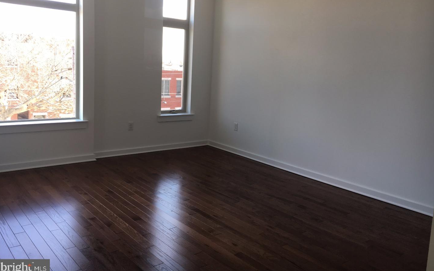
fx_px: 367
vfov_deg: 40.5
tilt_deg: -5.9
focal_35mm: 31
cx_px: 215
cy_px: 112
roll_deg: -2.5
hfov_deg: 61.2
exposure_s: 1/53
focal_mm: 4.15
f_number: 2.2
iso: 25
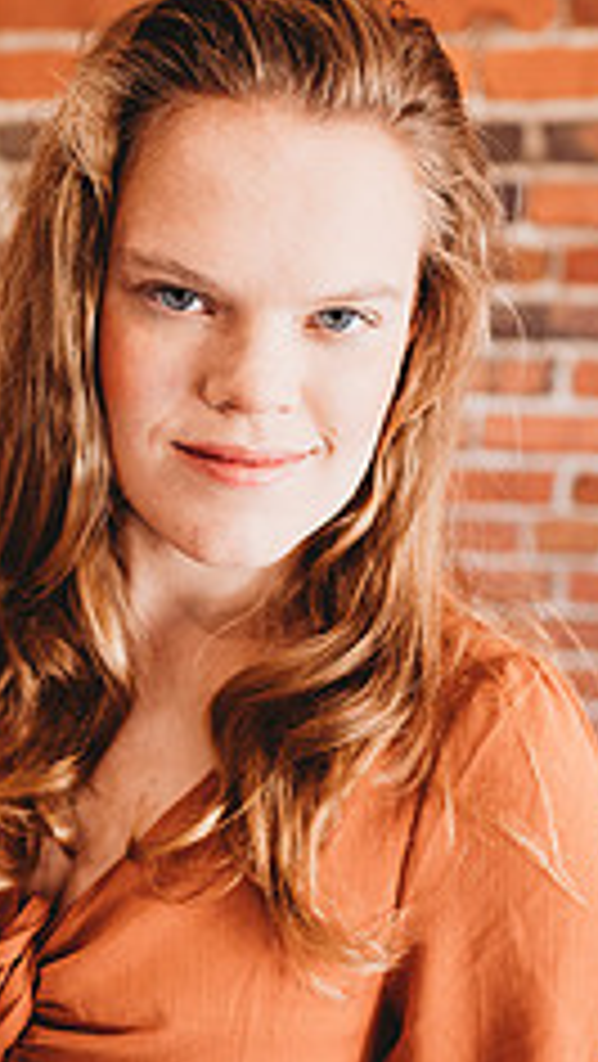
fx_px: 1351
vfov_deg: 42.8
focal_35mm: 48
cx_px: 189
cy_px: 572
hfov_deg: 24.8
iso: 500
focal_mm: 24
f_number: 2.2
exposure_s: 1/160
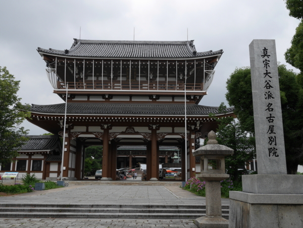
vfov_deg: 41.8
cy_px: 114
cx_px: 152
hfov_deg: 53.9
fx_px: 298
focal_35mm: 34
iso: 200
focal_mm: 17
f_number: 6.3
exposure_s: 1/200
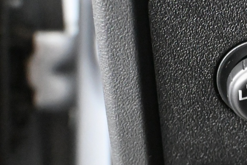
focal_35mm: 135
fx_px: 928
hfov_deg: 14.8
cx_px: 266
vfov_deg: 10.1
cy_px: 137
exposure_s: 1/20
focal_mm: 35
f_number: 5.3
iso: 12800
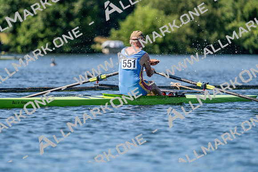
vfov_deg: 3.1
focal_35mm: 437
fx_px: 3132
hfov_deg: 4.7
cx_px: 129
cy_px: 86
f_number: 6.3
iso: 320
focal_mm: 437
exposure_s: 1/1600
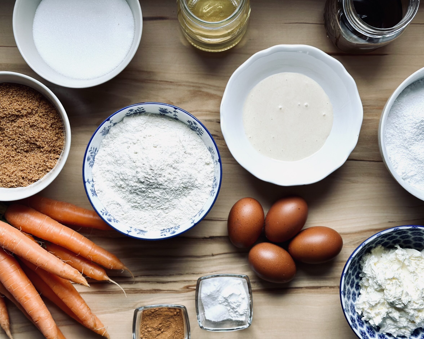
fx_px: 640
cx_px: 222
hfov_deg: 36.7
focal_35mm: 51
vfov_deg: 29.7
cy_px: 169
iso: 80
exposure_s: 1/417
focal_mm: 6.86
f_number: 1.78
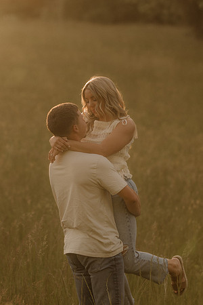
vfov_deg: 16.1
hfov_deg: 10.8
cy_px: 152
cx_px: 102
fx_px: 1074
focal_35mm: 127
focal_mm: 85
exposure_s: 1/1250
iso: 250
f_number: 2
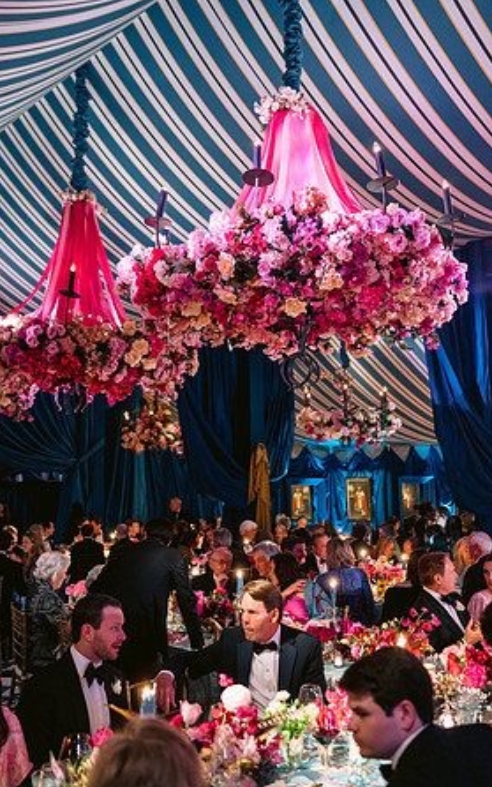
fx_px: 772
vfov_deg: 54.0
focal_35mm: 36
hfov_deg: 35.4
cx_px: 247
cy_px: 395
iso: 3200
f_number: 2.2
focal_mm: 35
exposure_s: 1/40
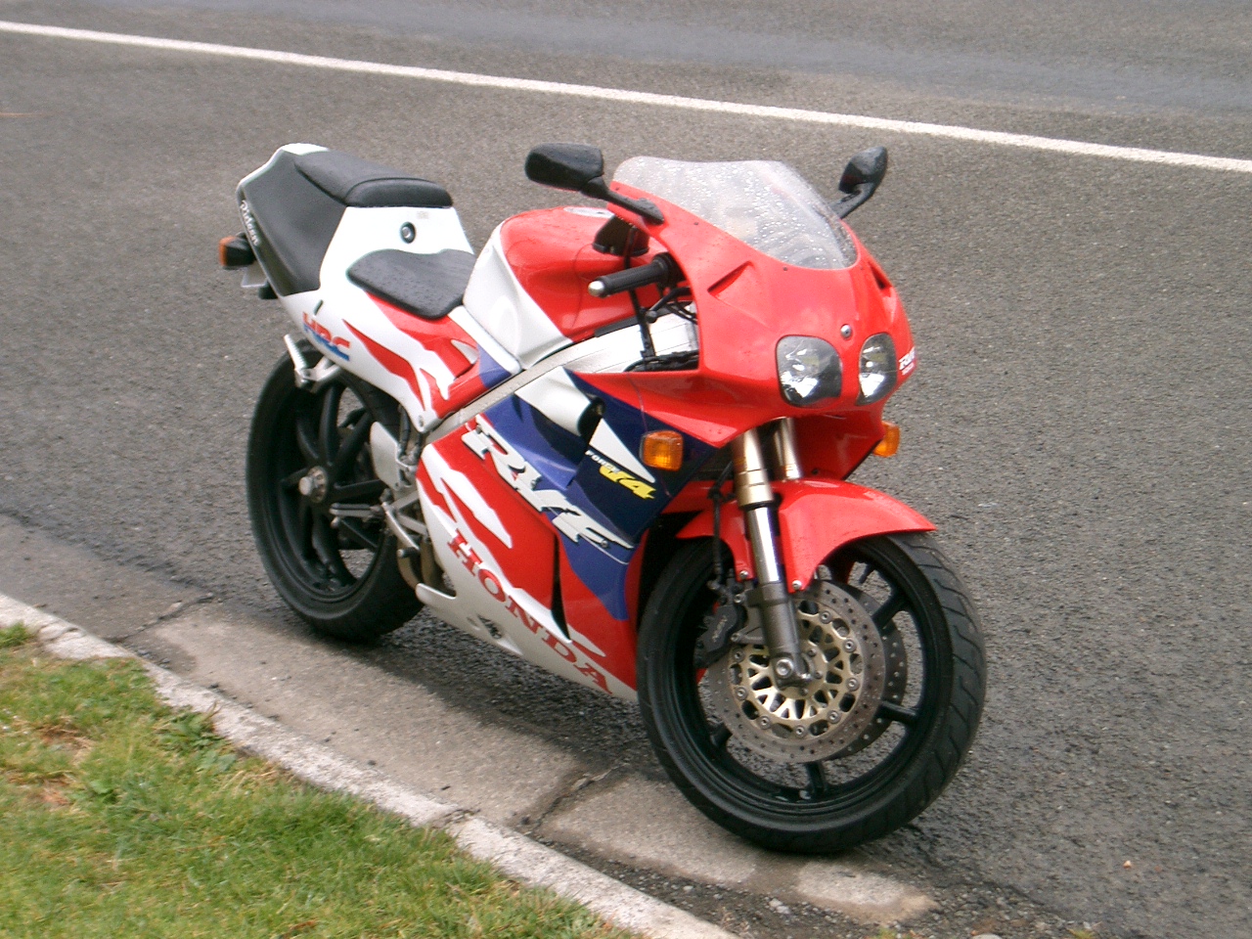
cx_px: 626
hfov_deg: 28.2
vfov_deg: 21.3
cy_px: 470
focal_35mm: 69
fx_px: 2496
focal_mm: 14.2
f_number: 3.7
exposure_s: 1/60
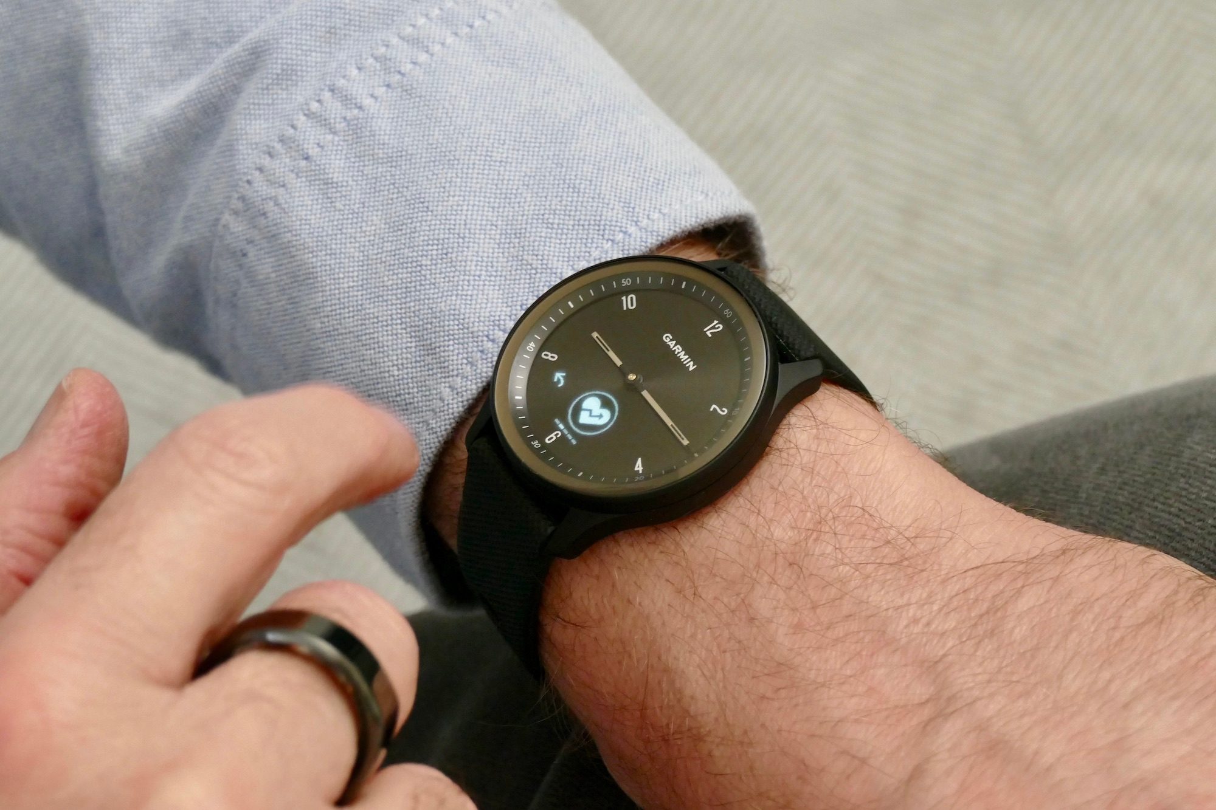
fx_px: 4863
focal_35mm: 144
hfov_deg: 14.3
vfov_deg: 9.5
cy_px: 405
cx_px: 608
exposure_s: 1/25
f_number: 4.5
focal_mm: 52.4
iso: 1600
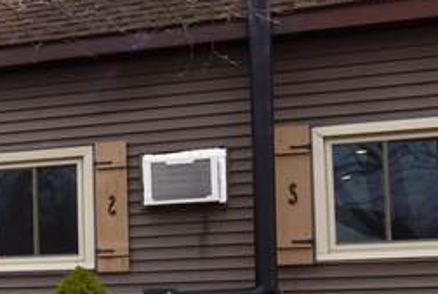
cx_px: -78
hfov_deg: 25.7
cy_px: 274
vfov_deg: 18.9
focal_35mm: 71
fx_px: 865
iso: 800
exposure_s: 1/500
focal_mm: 14
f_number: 11
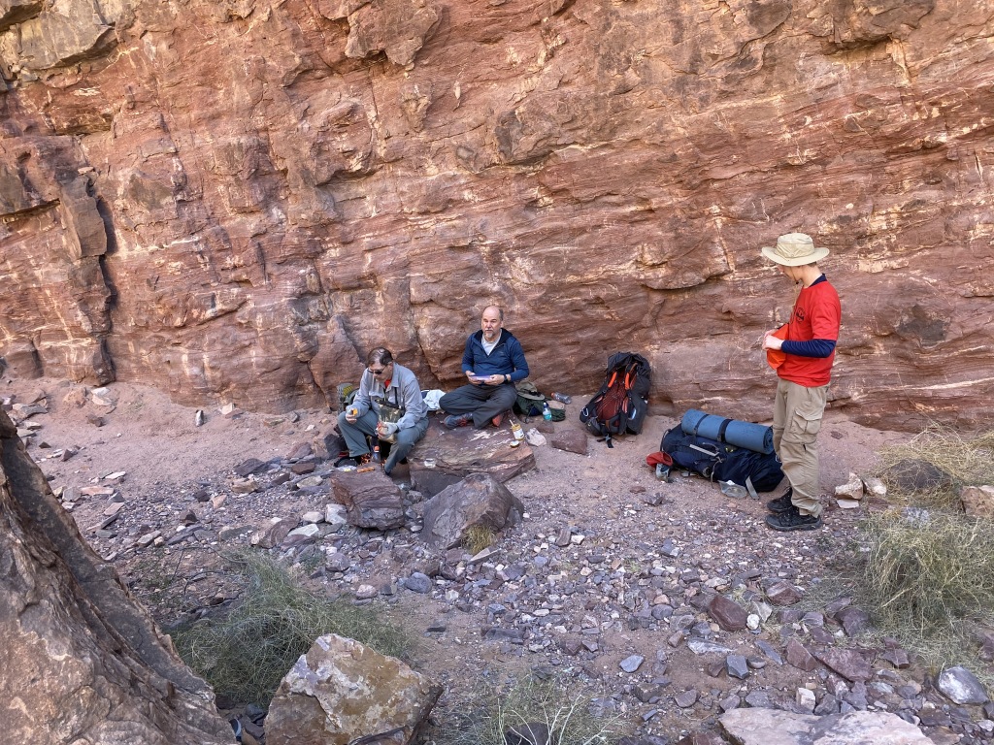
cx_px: 497
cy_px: 372
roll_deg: +3.9
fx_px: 747
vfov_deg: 53.1
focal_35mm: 26
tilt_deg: -16.8
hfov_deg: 67.3
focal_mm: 4.25
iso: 64
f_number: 1.8
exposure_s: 1/121
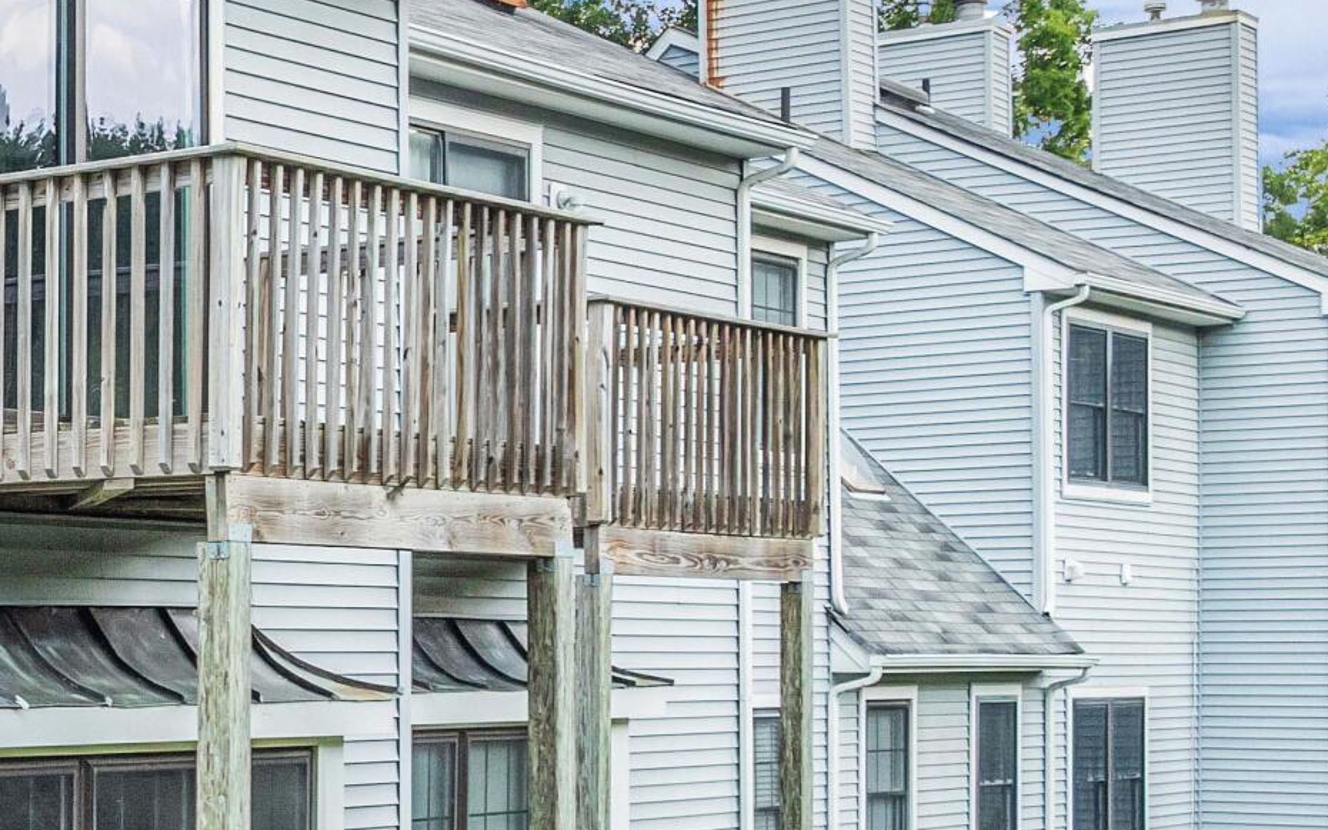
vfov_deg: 15.8
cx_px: -371
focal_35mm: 82
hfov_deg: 22.7
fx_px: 2967
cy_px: 694
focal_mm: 12.29
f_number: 2.8
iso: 280
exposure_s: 1/800
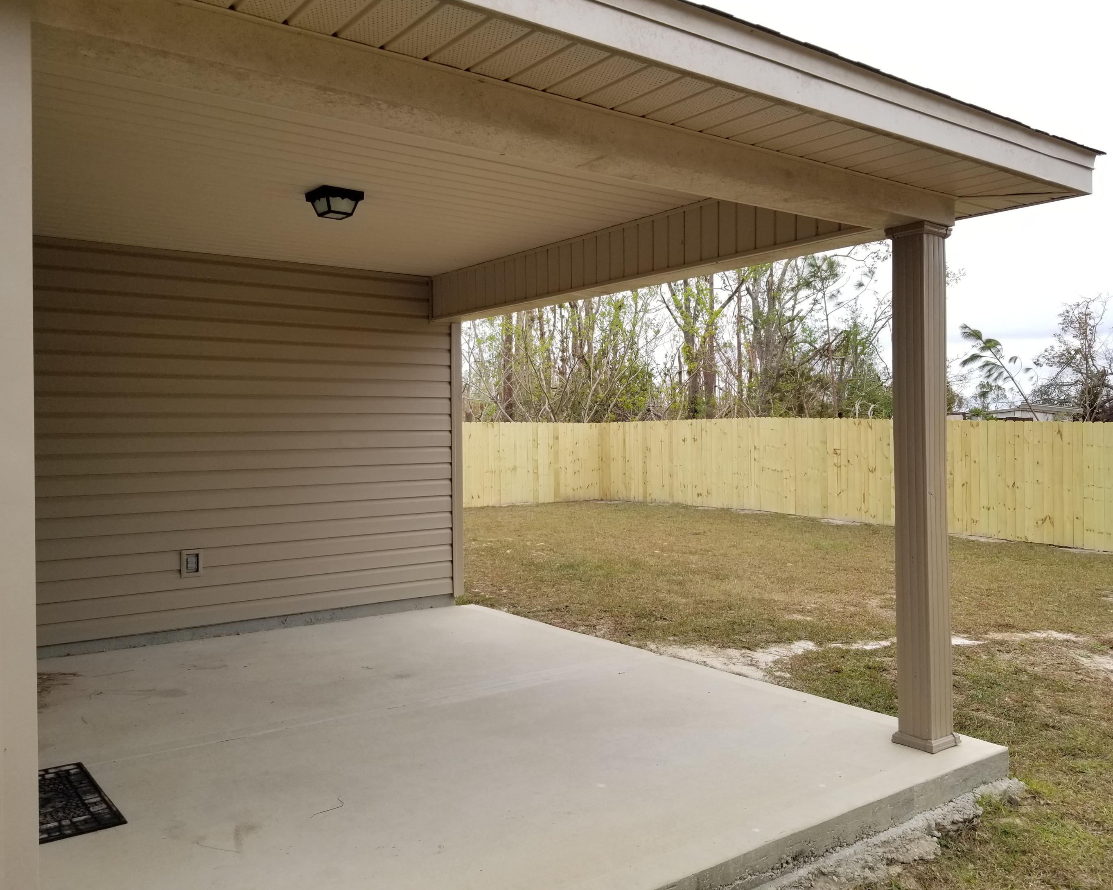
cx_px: 582
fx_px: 922
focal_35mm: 28
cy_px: 431
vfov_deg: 51.5
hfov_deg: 62.2
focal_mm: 4.3
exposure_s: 1/163
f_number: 1.7
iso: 50
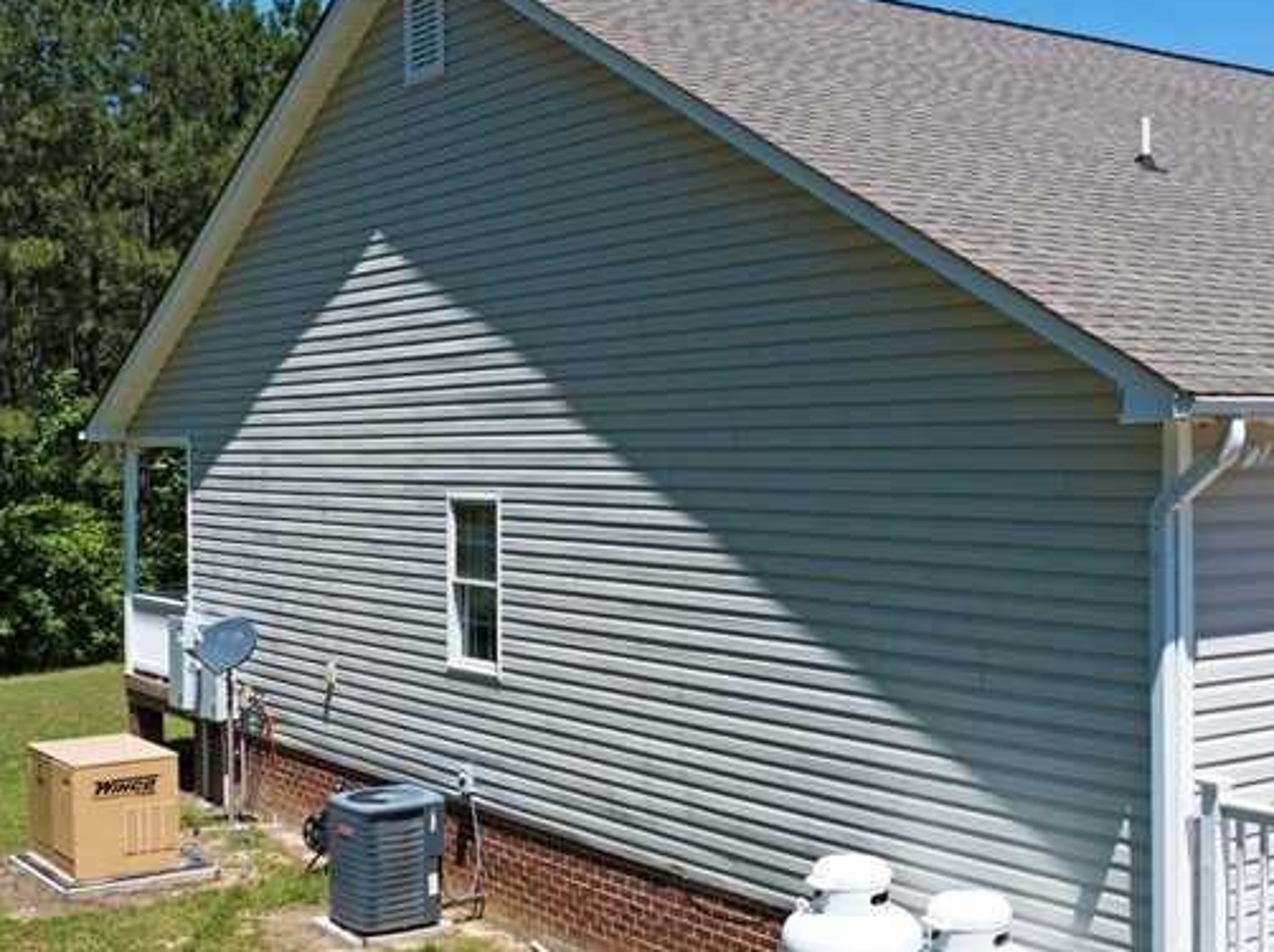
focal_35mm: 49
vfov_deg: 29.6
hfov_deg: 38.7
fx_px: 1801
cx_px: 810
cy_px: 467
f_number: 2.8
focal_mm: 12.29
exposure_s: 1/1600
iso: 100
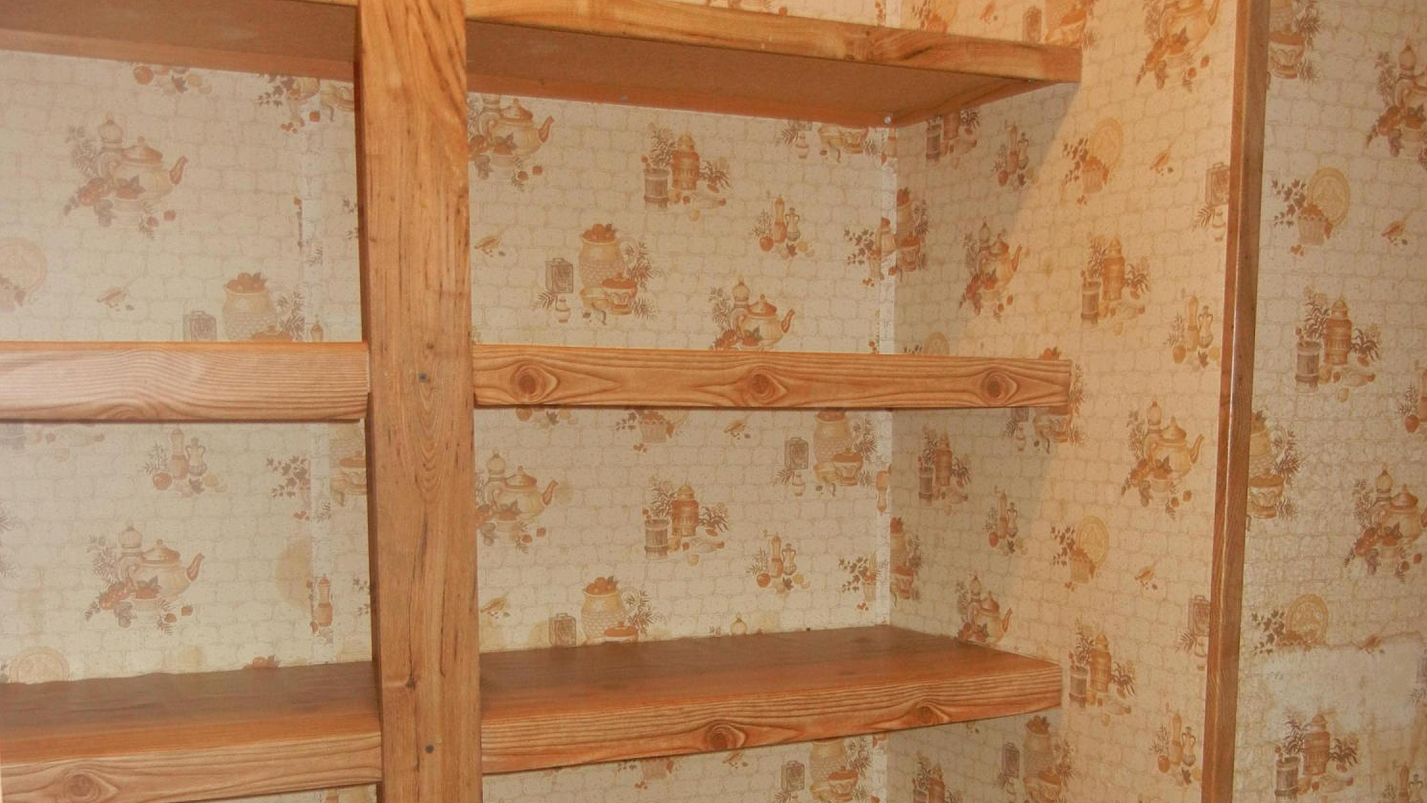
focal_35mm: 44
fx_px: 1665
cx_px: 712
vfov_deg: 26.6
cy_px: 639
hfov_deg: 46.4
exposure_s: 1/30
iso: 200
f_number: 3.5
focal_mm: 5.4
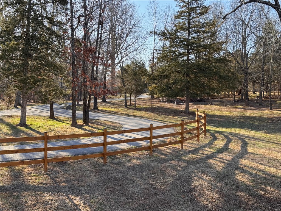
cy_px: 106
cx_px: 140
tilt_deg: -1.5
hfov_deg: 39.7
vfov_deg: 30.3
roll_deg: +0.1
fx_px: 390
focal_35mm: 48
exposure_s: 1/621
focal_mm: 6.76
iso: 64
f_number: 1.78
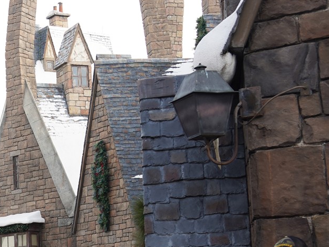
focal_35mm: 114
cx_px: -111
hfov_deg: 16.3
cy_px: 221
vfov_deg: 12.9
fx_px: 1083
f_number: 6.3
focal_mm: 37
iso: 100
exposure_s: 1/100
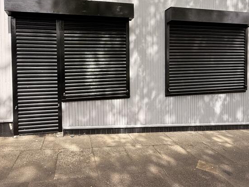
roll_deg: -0.3
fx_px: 187
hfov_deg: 67.2
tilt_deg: -2.2
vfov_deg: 52.7
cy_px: 73
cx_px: 119
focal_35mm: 26
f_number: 2.2
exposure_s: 1/631
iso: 50
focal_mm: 2.22
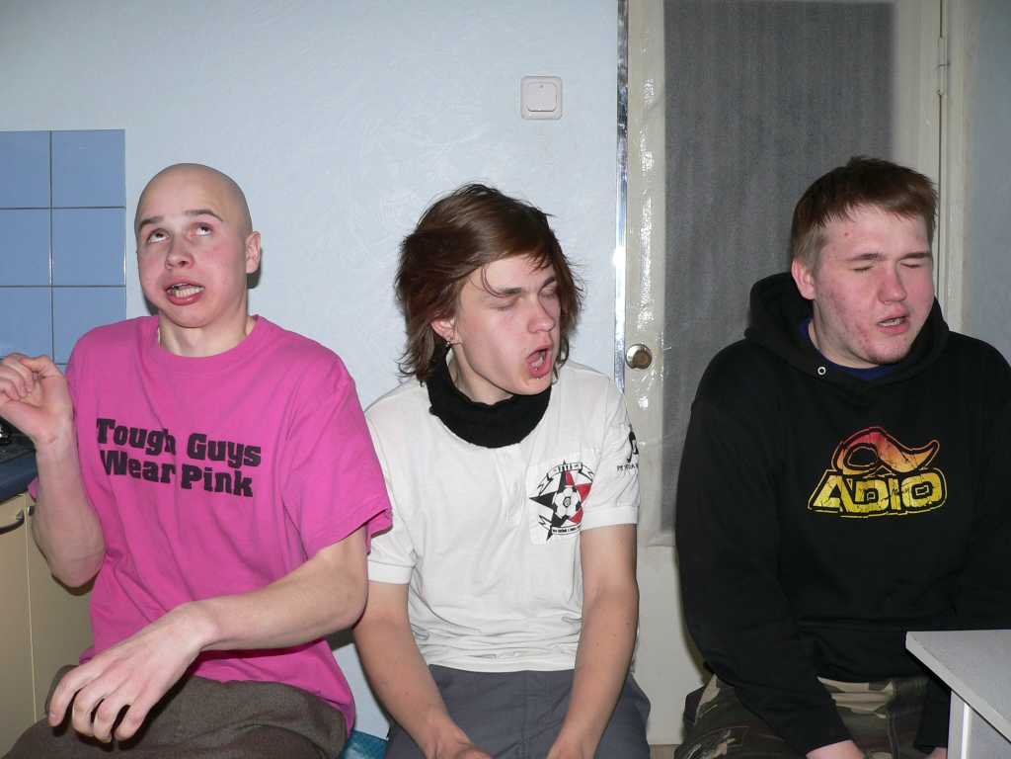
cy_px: 380
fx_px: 1051
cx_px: 506
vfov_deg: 39.7
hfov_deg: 51.4
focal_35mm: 36
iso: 100
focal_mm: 6
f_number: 2.8
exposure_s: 1/250
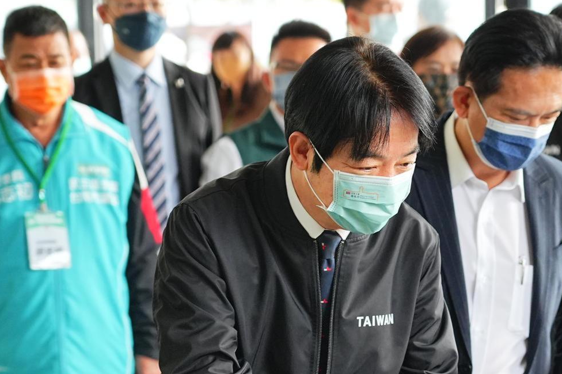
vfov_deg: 8.2
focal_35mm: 166
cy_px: 344
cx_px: 243
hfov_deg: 12.4
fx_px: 2590
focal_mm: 81
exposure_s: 1/500
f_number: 4
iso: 1600
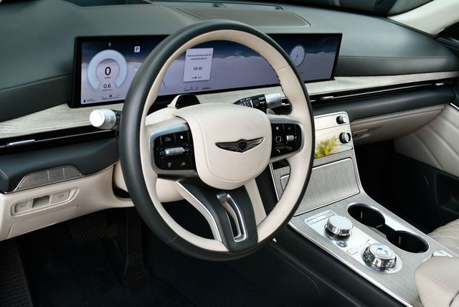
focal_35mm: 36
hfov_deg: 53.1
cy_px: 154
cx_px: 230
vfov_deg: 36.9
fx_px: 459
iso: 400
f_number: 4.5
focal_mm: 18
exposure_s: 1/250
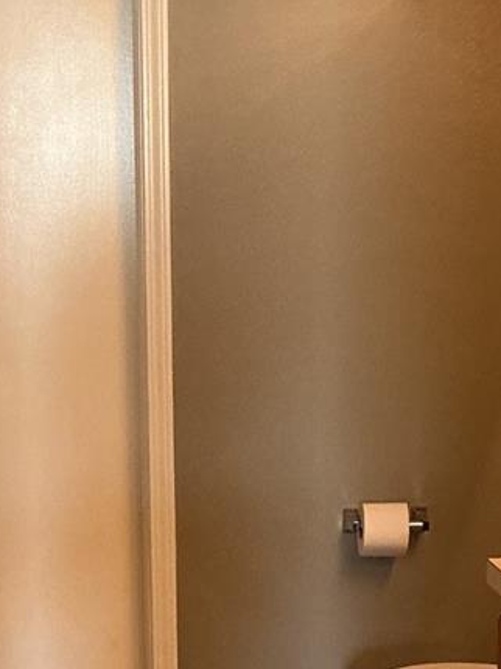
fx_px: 1565
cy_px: 509
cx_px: 104
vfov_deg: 23.9
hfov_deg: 18.0
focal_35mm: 81
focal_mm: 3
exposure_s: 1/50
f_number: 1.8
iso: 160
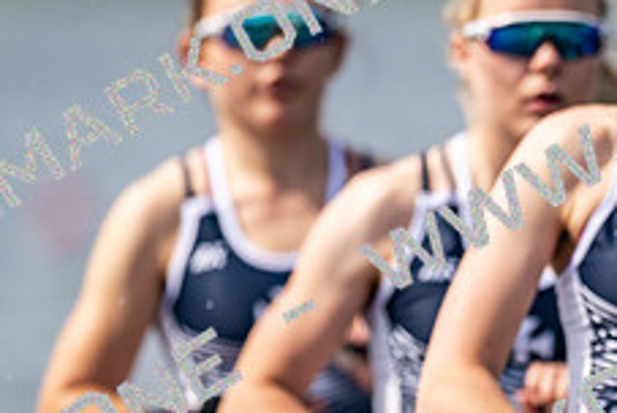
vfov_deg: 0.9
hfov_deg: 1.3
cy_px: 298
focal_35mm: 1531
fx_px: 26273
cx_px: 696
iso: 280
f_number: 4
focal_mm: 600
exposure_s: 1/2500
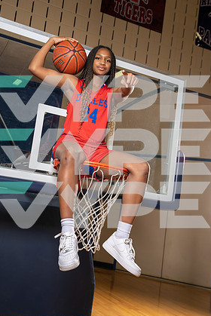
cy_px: 152
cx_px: 100
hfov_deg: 30.6
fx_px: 386
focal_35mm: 44
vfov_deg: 44.5
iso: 400
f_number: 5.6
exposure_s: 1/250
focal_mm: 41
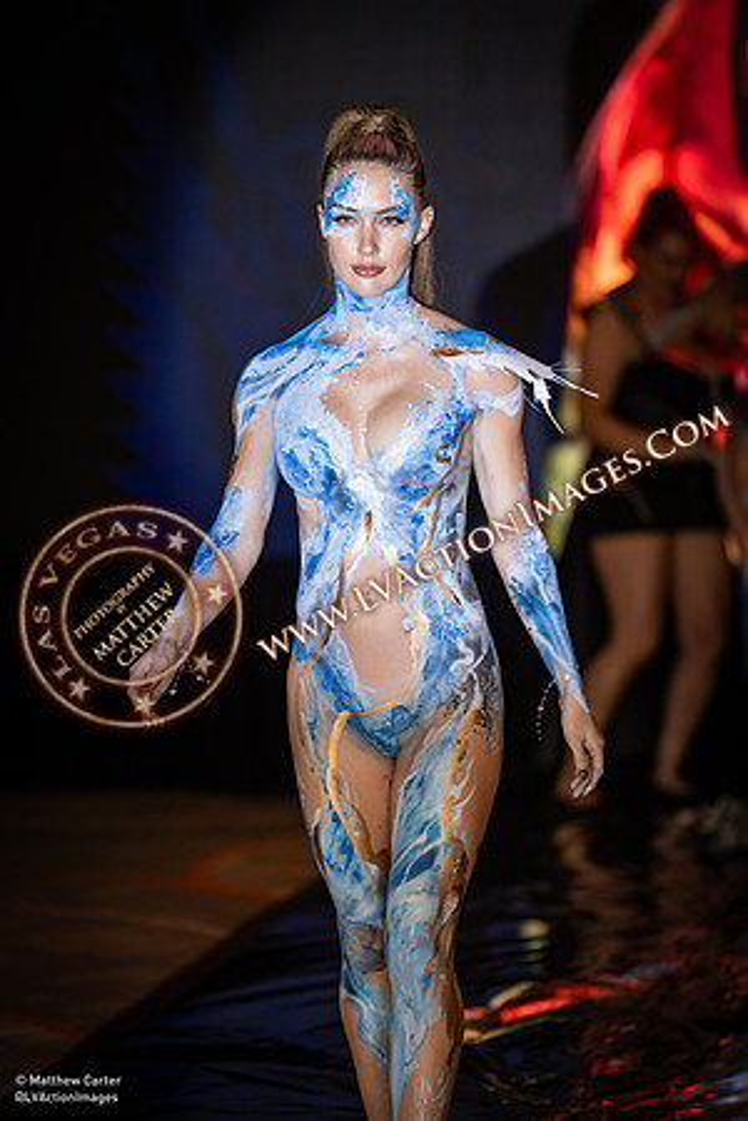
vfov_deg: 10.3
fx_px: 6233
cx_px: 374
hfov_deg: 6.9
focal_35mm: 200
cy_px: 560
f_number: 2.8
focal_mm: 200
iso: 1250
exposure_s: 1/320
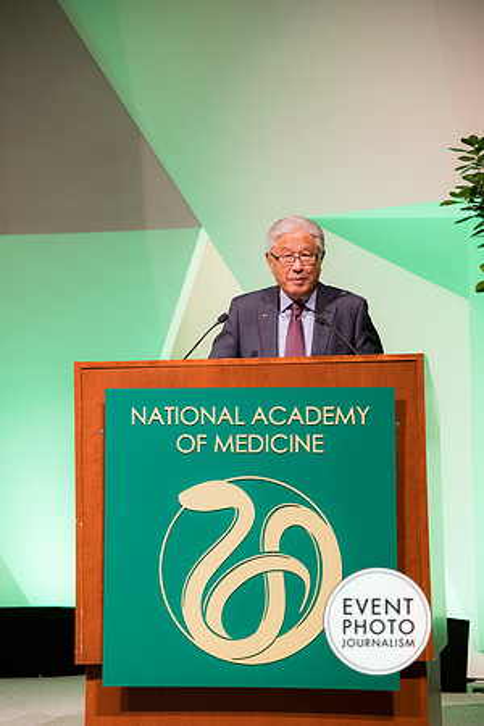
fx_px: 2339
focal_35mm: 116
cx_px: 242
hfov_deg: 11.8
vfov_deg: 17.6
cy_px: 363
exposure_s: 1/125
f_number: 4
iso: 1400
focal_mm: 116
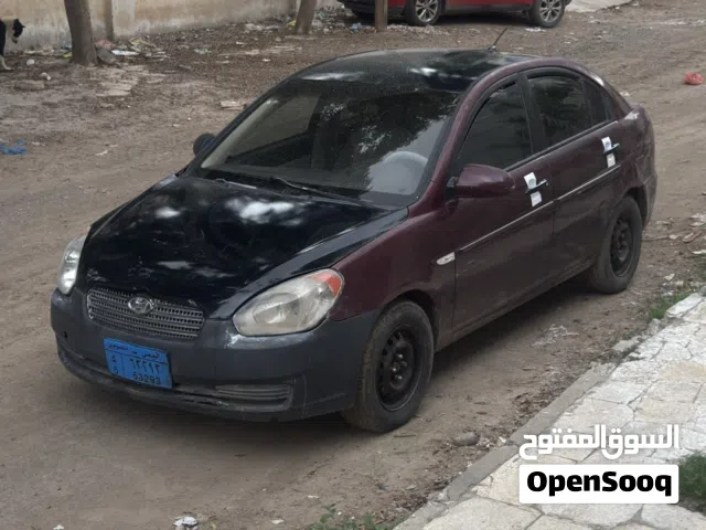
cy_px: 265
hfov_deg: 51.4
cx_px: 353
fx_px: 734
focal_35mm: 36
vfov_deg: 39.7
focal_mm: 6.76
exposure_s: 1/438
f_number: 1.78
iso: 100
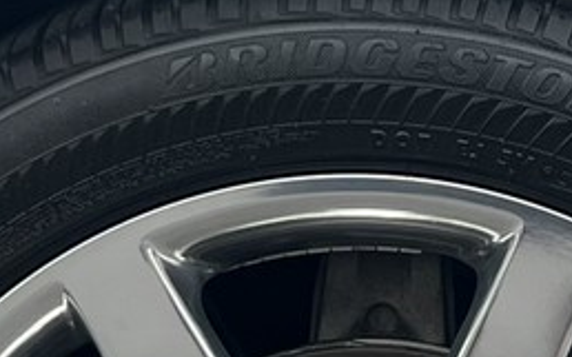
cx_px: 492
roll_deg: -0.2
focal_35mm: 171
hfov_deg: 12.2
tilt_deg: -10.9
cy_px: 188
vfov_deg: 7.7
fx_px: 2665
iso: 50
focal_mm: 5.7
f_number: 1.5
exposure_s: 1/1048
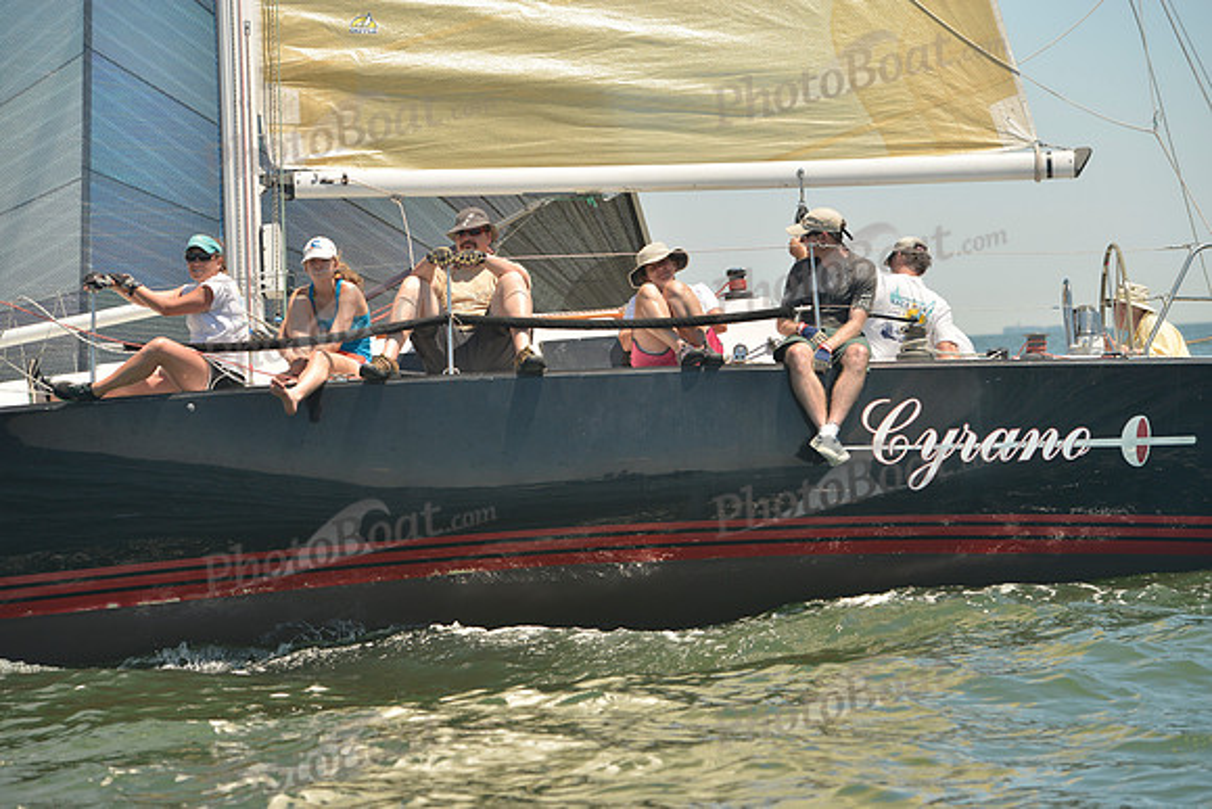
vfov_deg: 12.5
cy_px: 404
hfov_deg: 18.6
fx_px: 3704
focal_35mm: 110
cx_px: 606
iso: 200
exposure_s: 1/640
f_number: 5.6
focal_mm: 110
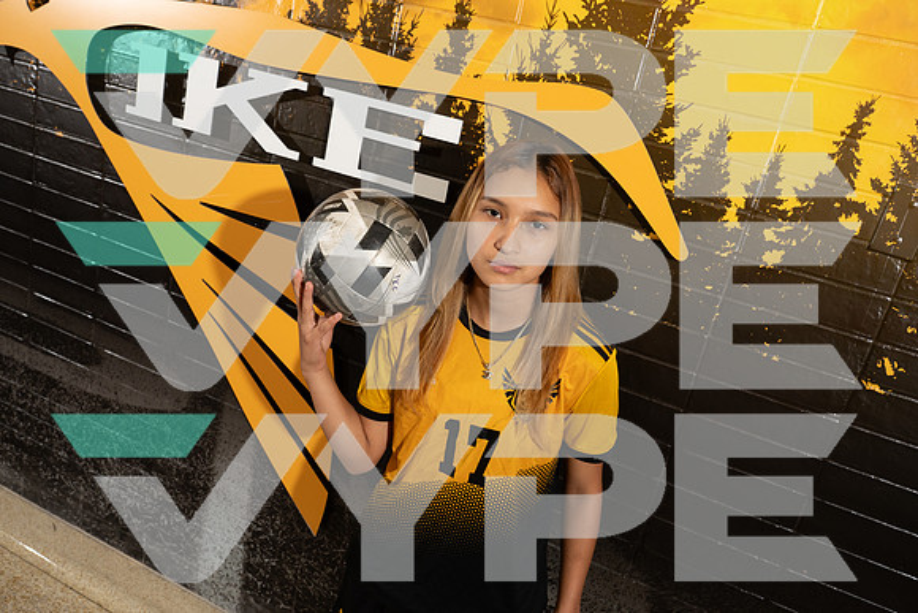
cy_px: 306
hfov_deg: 65.5
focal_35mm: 28
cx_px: 459
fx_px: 714
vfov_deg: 46.4
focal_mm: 28
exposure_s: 1/250
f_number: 8
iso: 800
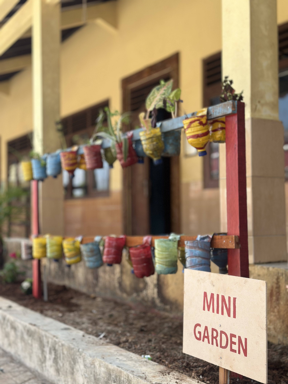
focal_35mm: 48
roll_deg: +0.3
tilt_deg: +3.4
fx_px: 532
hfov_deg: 30.3
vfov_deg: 39.7
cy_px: 192
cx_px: 144
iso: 80
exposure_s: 1/1133
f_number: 1.78
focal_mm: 6.86
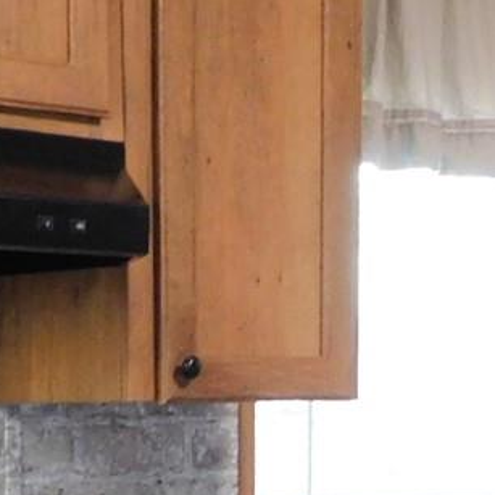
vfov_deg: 15.4
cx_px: 118
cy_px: 708
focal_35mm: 106
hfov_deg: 16.3
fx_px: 1715
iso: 400
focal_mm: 4
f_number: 3
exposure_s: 1/20
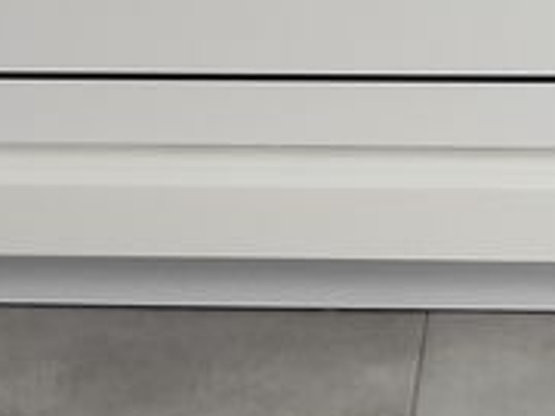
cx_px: 392
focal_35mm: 139
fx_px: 2229
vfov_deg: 10.7
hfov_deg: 14.2
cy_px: 133
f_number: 1.89
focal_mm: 5.43
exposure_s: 1/25
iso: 1415
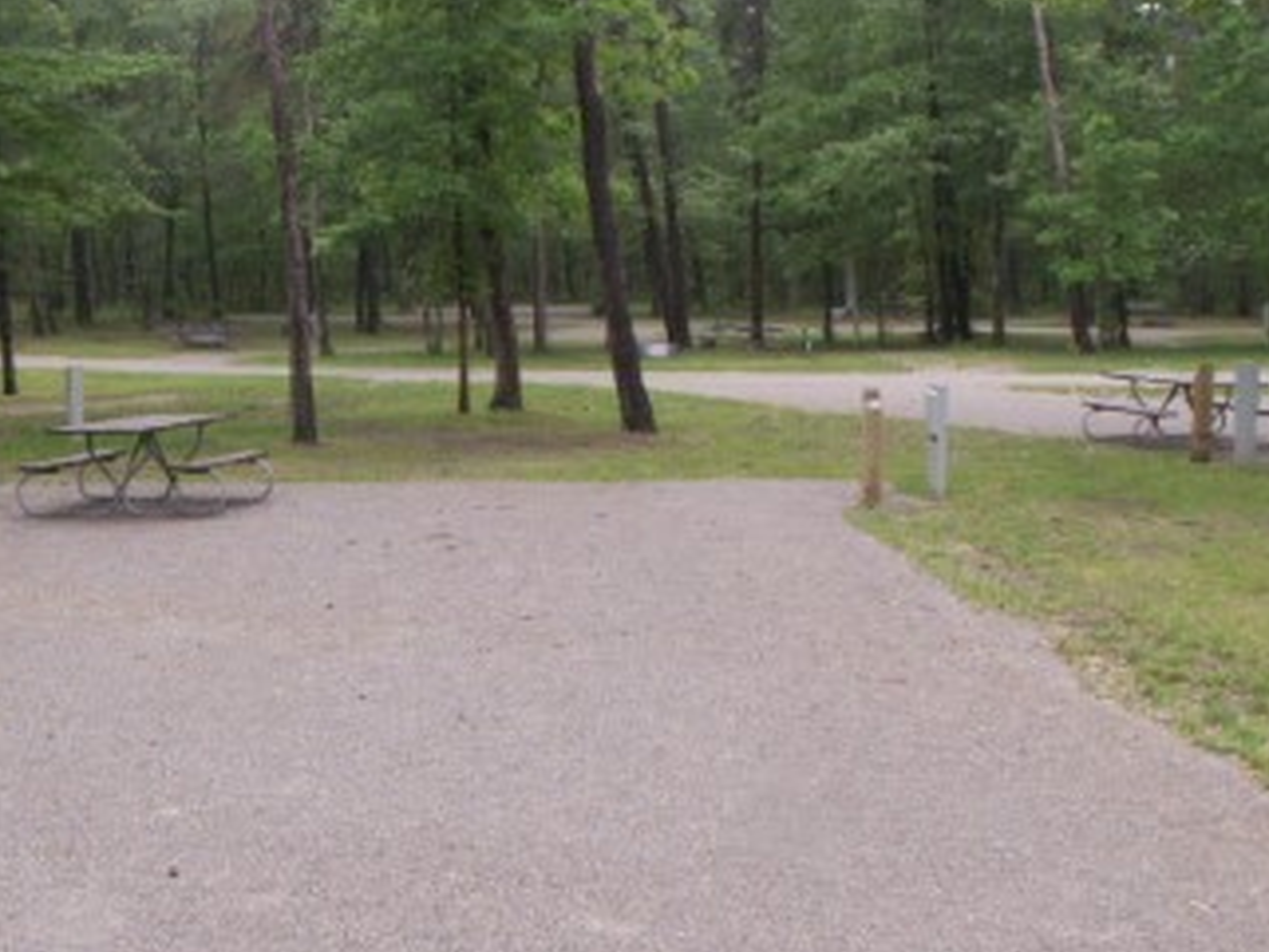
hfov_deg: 33.7
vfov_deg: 26.1
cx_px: 338
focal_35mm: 56
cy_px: 547
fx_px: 2054
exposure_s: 1/60
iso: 50
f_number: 4
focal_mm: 5.86
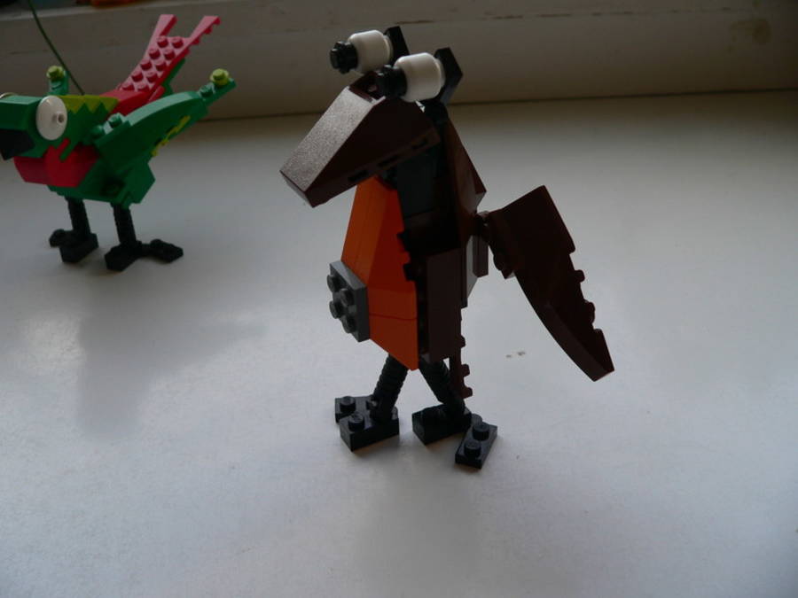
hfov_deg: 51.4
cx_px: 399
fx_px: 830
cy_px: 299
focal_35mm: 36
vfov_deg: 39.7
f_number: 2.8
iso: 80
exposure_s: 1/125
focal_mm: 6
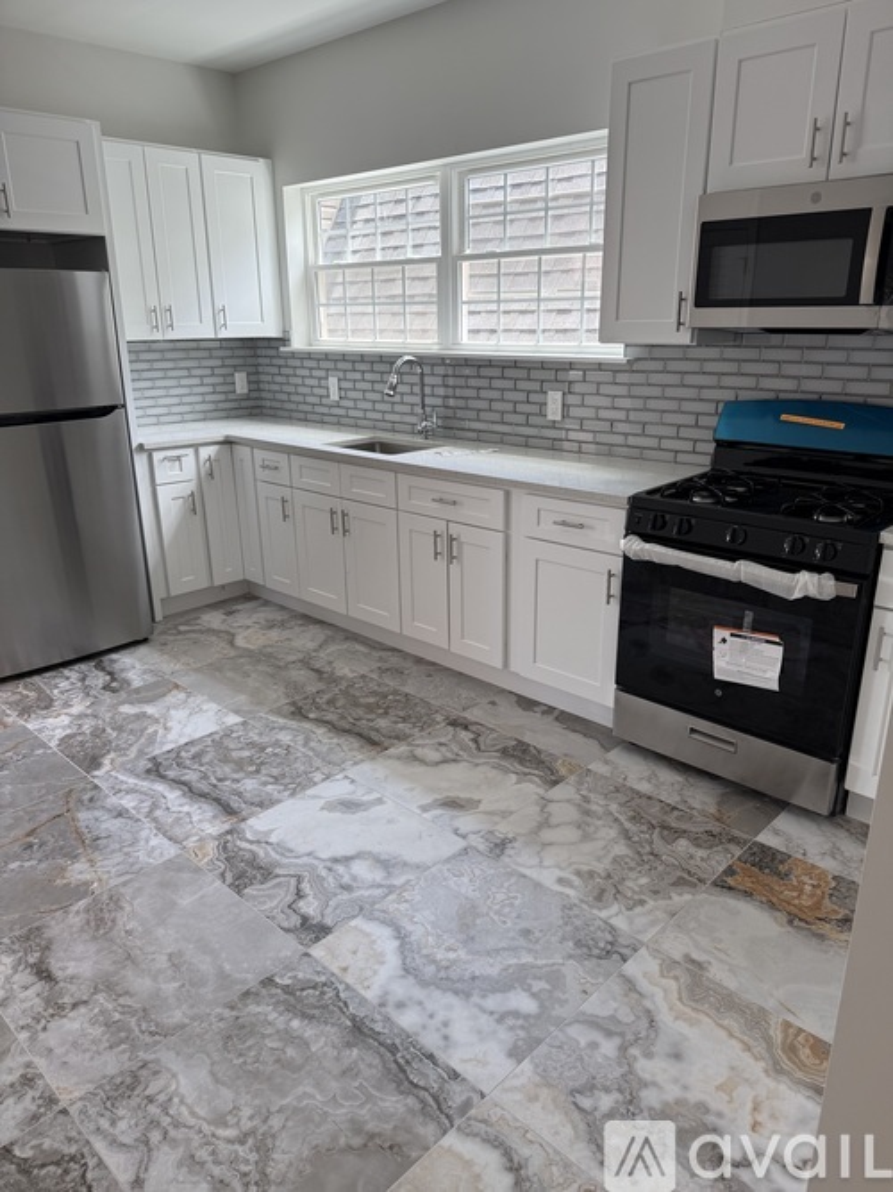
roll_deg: +0.1
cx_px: 446
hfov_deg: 56.8
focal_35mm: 24
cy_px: 596
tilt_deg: -18.1
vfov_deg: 71.6
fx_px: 826
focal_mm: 6.76
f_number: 1.78
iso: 80
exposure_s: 1/120
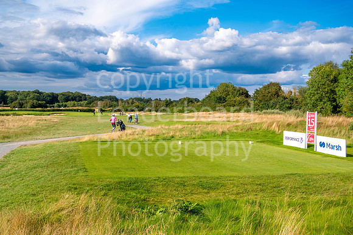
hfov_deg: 48.5
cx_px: 176
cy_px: 118
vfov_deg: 33.4
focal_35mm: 40
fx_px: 392
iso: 100
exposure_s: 1/500
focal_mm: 40
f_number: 6.3
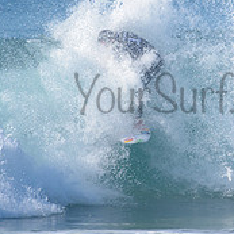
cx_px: 214
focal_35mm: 1428
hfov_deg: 1.2
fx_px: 10921
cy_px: 82
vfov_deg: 1.2
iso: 250
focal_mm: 500
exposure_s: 1/2000
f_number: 5.6
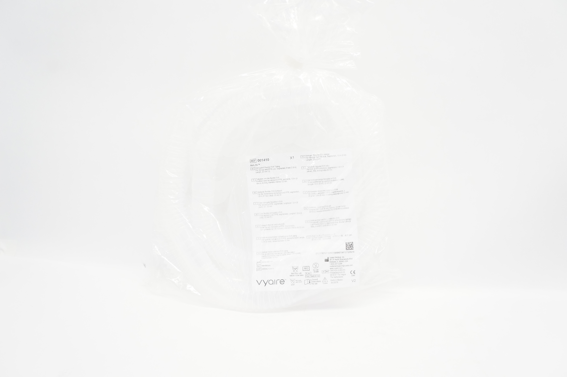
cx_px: 284
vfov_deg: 47.8
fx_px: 425
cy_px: 188
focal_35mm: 27
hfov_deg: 67.4
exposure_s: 1/50
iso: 800
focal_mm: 18
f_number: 6.3
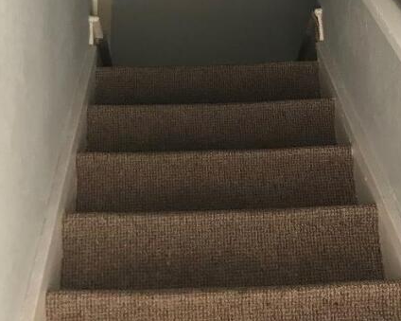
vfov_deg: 22.5
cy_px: 27
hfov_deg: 28.7
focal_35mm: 66
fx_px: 783
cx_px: 224
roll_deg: +3.4
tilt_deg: +23.0
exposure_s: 1/17
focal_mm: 3.99
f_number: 1.8
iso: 100
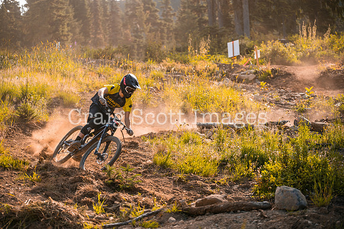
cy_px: 114
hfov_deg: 20.0
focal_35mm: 102
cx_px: 172
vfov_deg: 13.4
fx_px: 974
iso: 160
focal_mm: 102
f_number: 2.8
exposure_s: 1/1250
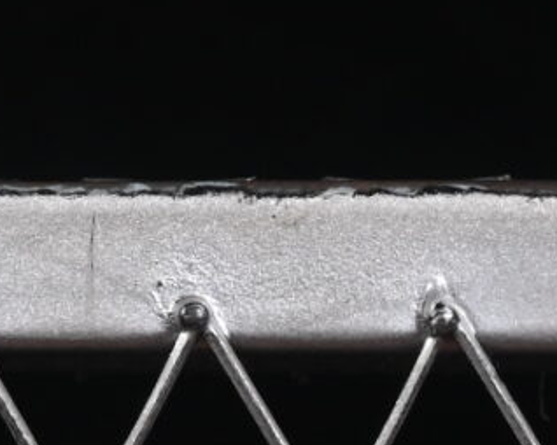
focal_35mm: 567
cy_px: -754
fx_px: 9341
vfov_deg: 2.7
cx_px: -1566
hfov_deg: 3.3
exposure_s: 1/60
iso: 160
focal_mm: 50
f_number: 6.3
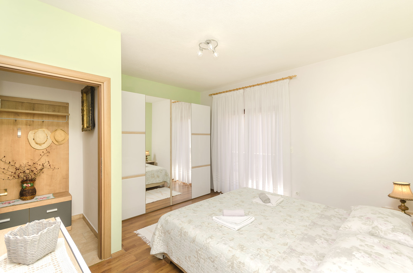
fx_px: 172
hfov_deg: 100.5
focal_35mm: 15
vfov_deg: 77.1
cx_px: 206
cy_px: 136
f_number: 7.1
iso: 125
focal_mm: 10
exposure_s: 1/80
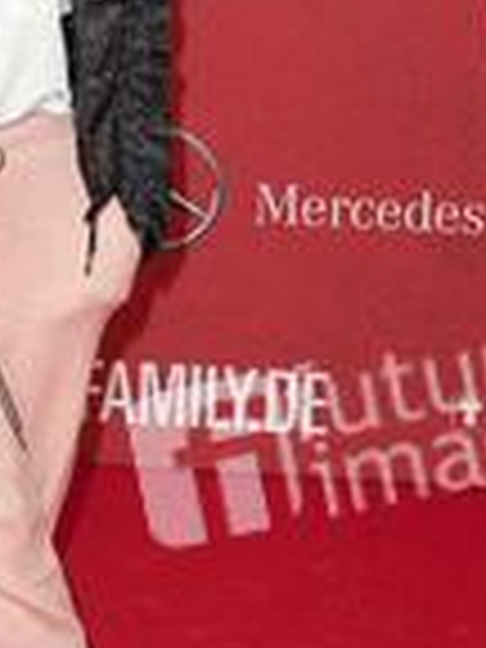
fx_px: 2508
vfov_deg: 14.7
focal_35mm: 134
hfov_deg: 10.9
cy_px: 216
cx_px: -47
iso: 800
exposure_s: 1/250
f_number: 5.6
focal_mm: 50
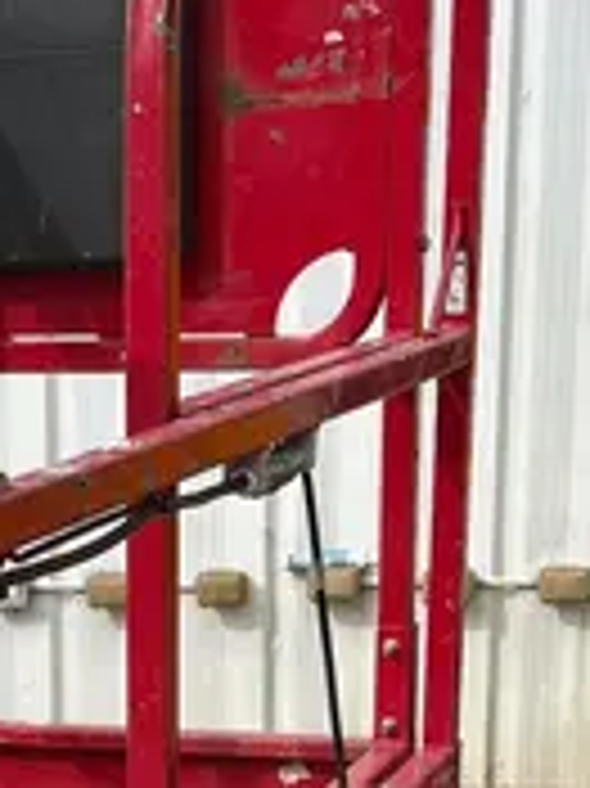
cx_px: -131
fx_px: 2480
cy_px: 1056
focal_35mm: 109
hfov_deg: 13.2
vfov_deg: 16.9
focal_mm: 5.1
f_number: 1.6
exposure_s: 1/1832
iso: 50
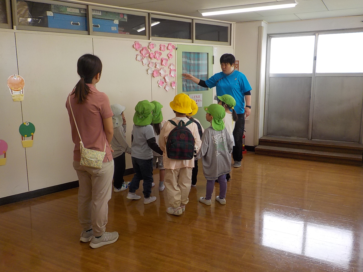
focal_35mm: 30
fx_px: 315
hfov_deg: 60.0
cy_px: 136
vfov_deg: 46.8
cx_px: 182
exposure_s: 1/100
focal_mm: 4.1
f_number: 3.3
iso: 125
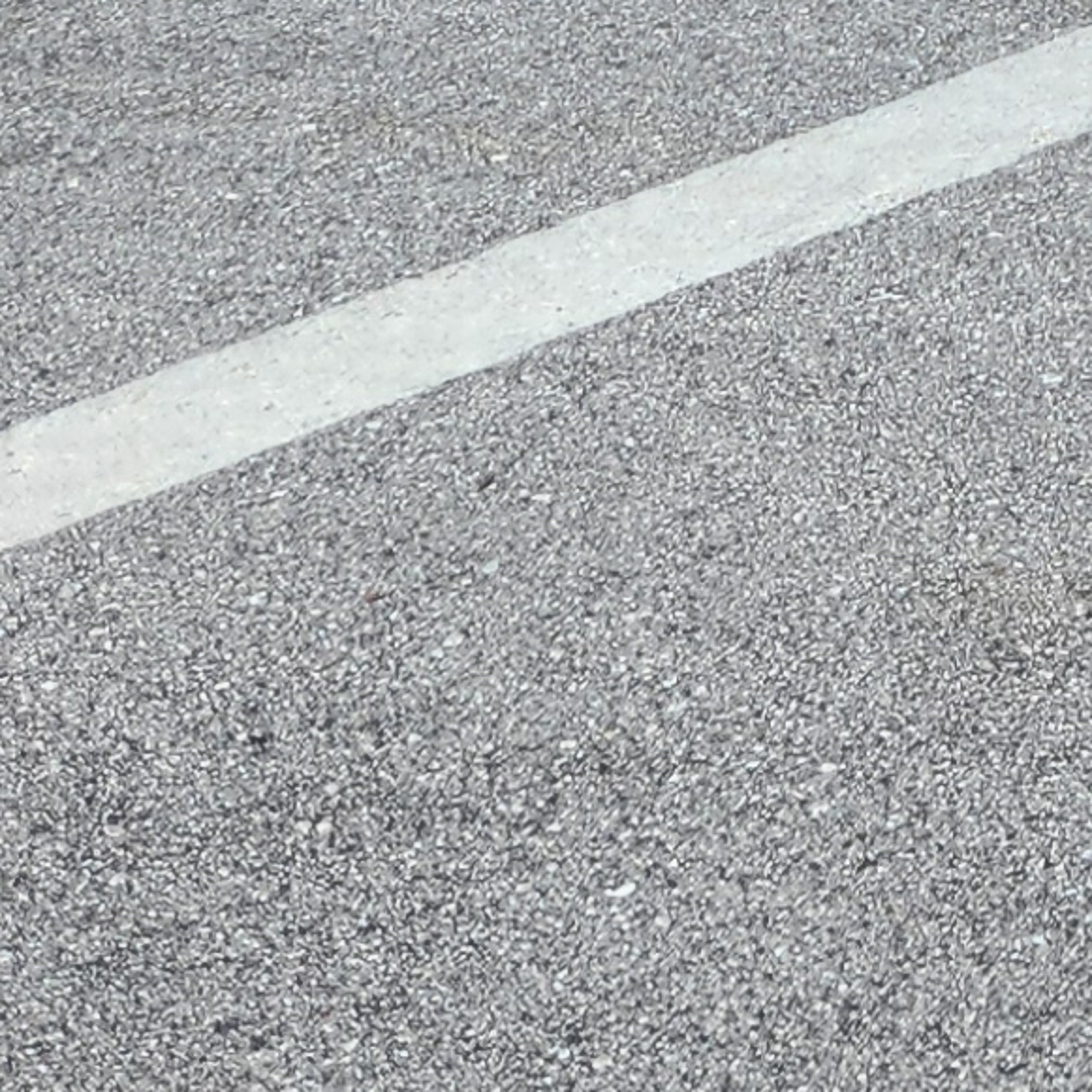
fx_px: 4997
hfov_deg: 10.8
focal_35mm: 140
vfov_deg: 11.0
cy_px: -1304
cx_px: 2547
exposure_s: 1/180
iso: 40
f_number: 1.8
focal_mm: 5.4
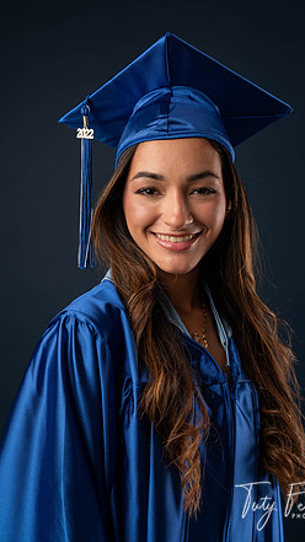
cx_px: 183
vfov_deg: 33.3
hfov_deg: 19.1
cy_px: 268
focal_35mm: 63
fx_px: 906
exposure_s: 1/125
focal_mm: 59
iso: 200
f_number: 5.6
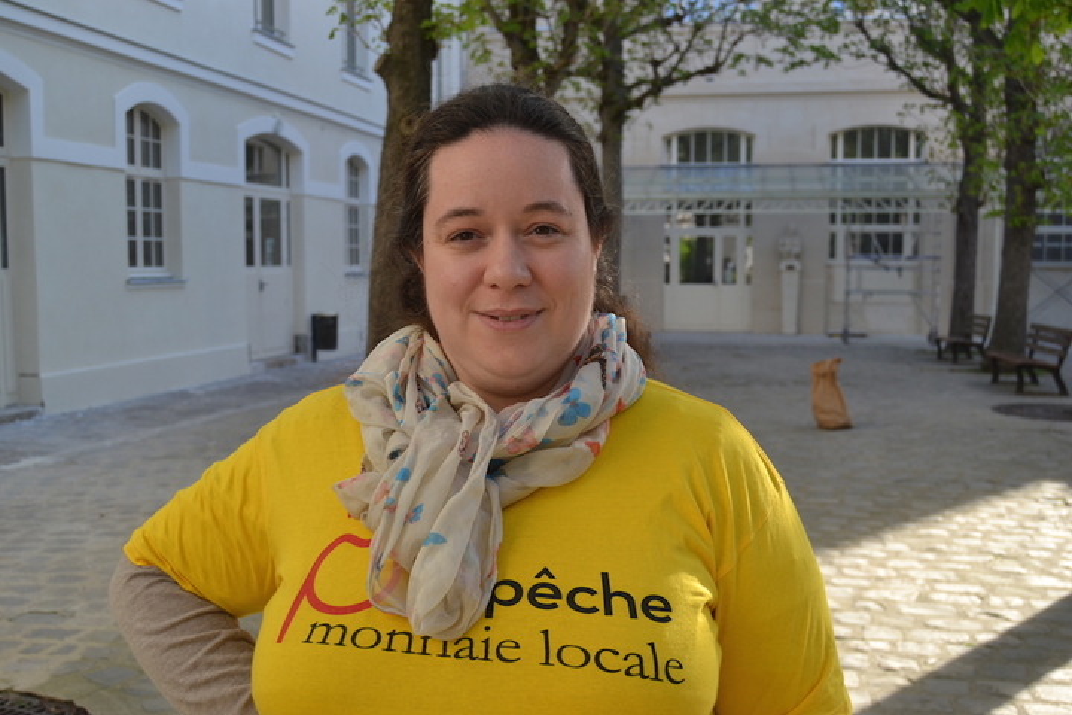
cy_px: 358
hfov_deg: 49.6
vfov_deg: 34.2
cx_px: 536
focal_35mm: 39
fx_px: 1161
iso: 100
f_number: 5.6
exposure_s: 1/125
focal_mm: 26
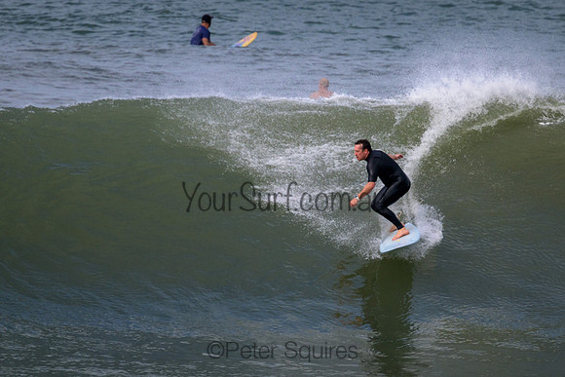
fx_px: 16498
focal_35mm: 1051
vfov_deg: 1.3
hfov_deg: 2.0
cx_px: 326
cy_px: 205
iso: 1000
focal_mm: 800
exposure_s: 1/2000
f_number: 11
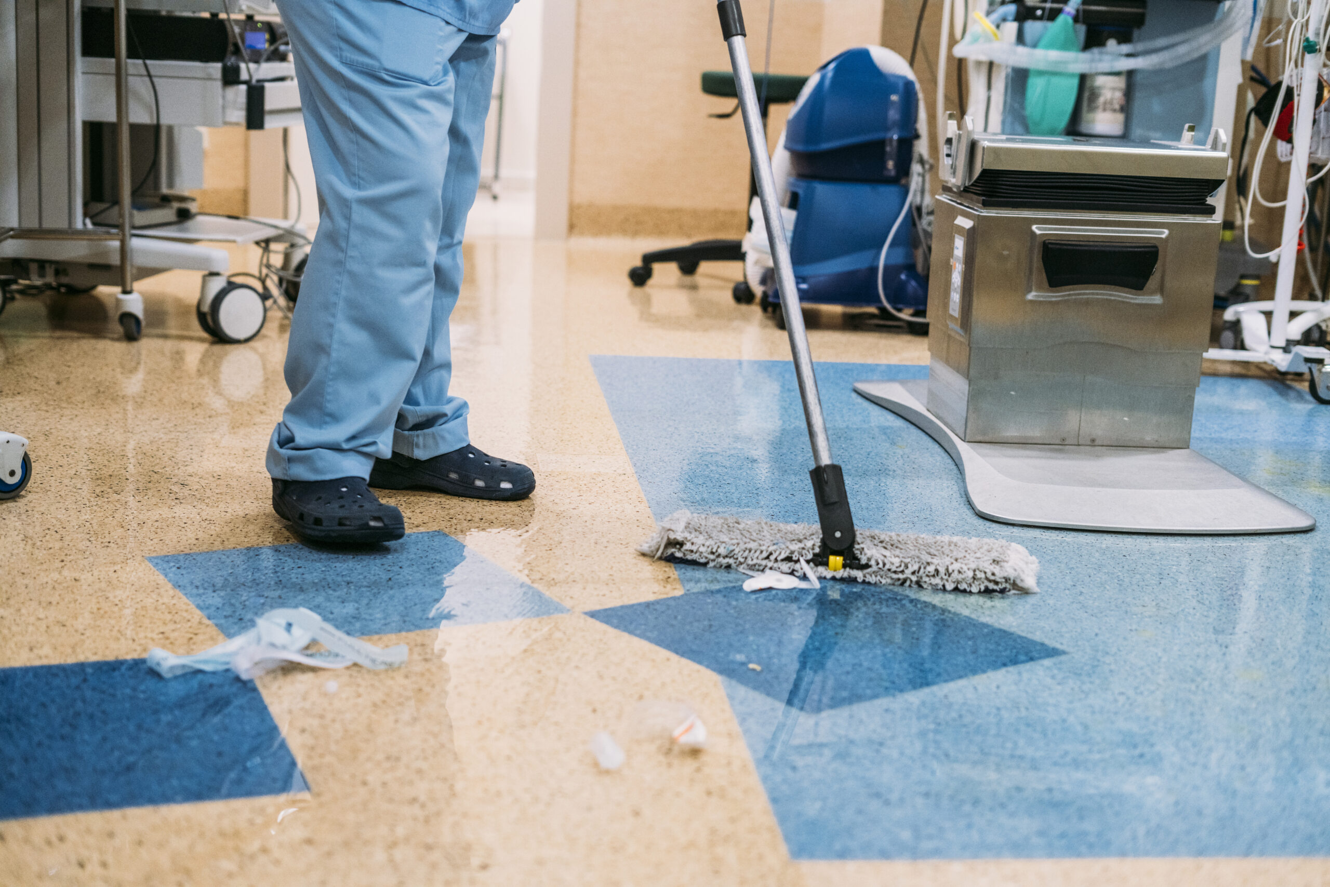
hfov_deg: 39.6
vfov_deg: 27.0
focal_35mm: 50
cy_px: 444
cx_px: 665
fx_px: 1848
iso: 1250
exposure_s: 1/320
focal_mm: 50
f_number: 2.5
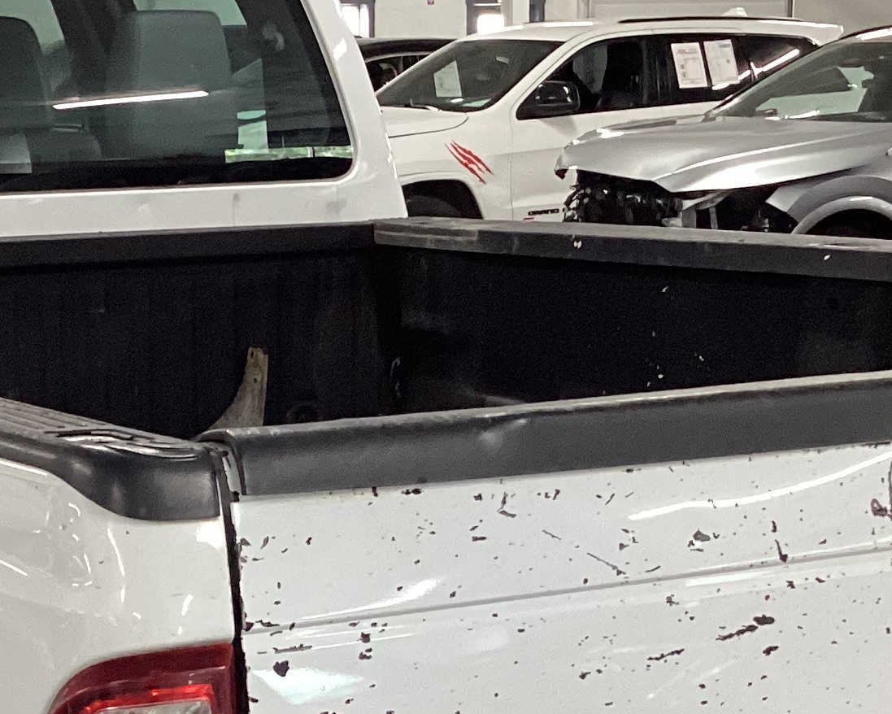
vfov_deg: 16.8
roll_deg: -0.2
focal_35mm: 90
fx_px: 2376
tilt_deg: -15.2
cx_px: 286
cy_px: 650
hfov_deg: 21.2
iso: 200
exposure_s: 1/60
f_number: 2.4
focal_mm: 3.3
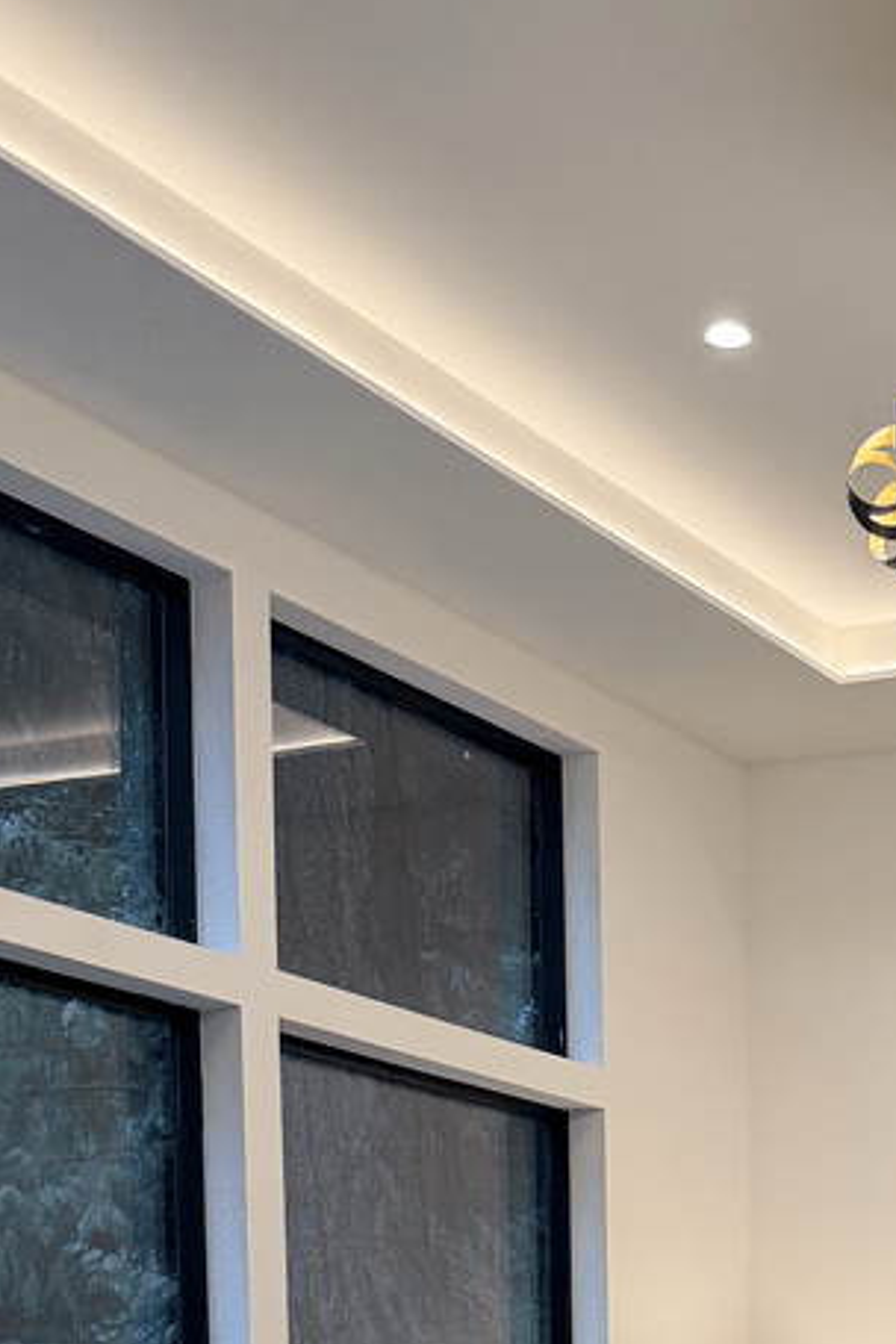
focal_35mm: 73
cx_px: 952
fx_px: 2725
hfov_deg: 18.1
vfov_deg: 24.2
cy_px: 1752
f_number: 1.78
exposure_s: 1/120
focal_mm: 6.76
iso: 160
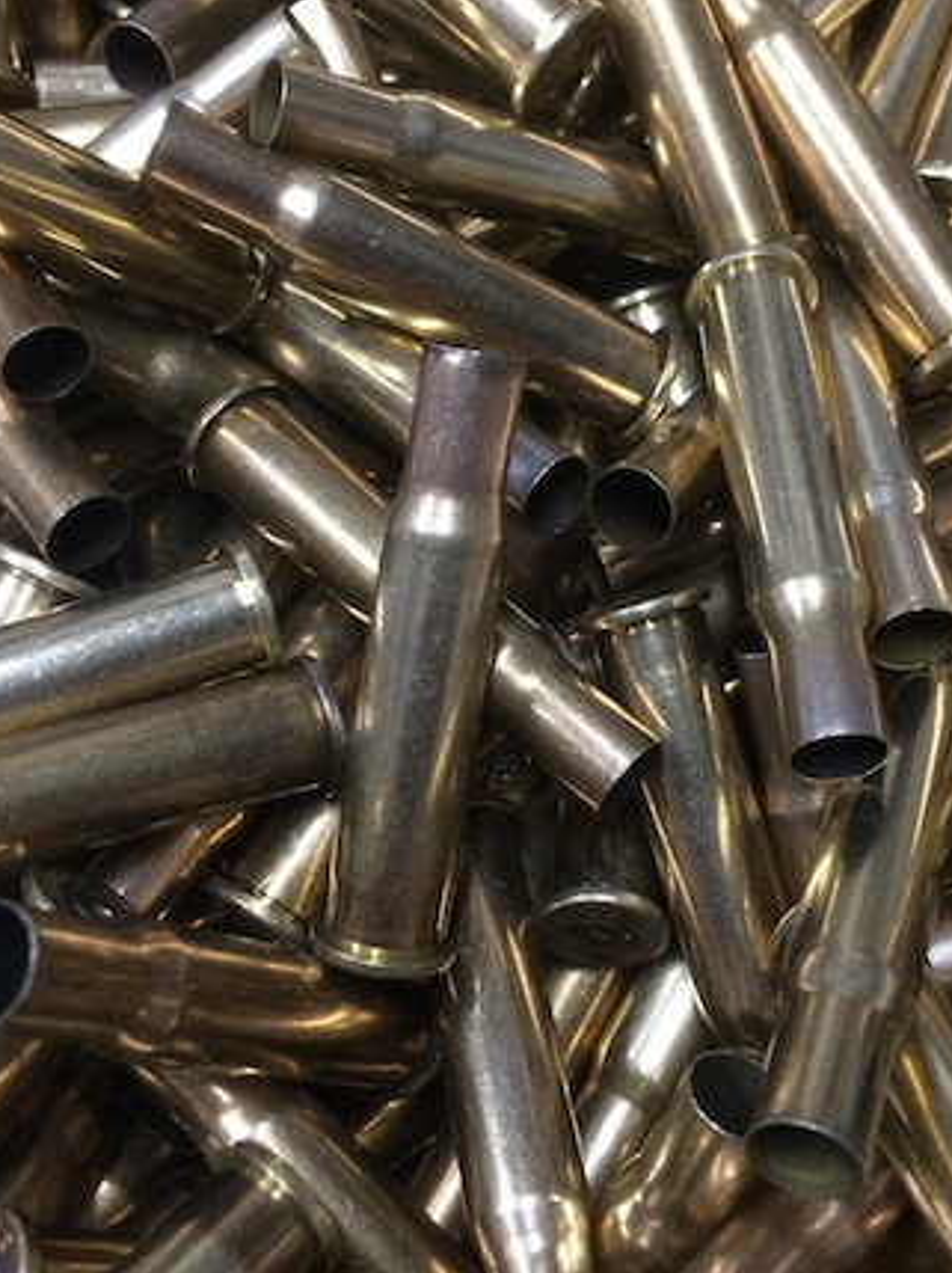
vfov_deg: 44.8
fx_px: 1542
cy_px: 623
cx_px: 558
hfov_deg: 34.2
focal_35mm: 42
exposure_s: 1/30
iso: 160
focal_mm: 4.12
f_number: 2.2
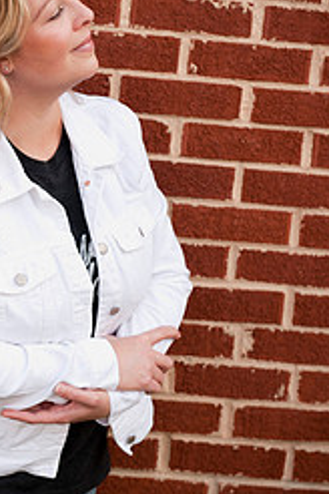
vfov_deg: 19.3
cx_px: 53
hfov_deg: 12.8
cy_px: 211
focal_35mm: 106
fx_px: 1453
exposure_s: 1/160
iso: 125
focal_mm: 58
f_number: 4
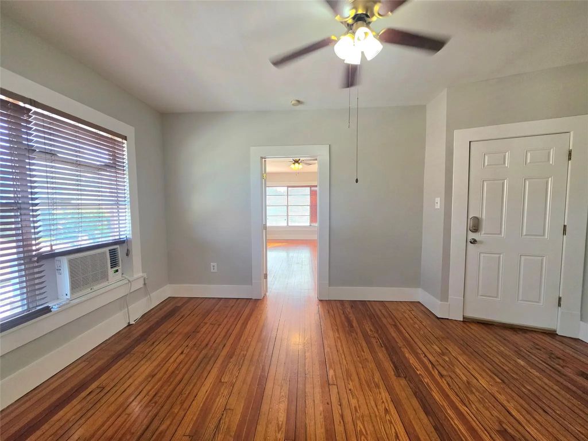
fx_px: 221
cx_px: 294
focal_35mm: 13
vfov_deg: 89.9
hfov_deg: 106.2
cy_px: 220
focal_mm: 2.2
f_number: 1.9
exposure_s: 1/120
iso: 100
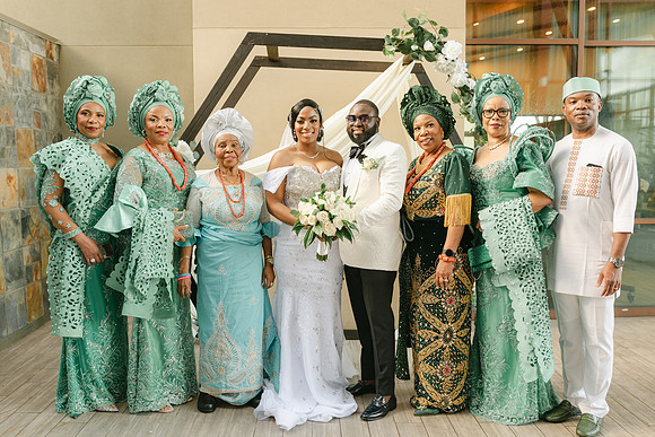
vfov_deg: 37.9
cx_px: 328
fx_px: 637
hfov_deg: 54.4
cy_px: 218
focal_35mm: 35
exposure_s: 1/125
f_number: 2.8
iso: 250
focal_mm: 35
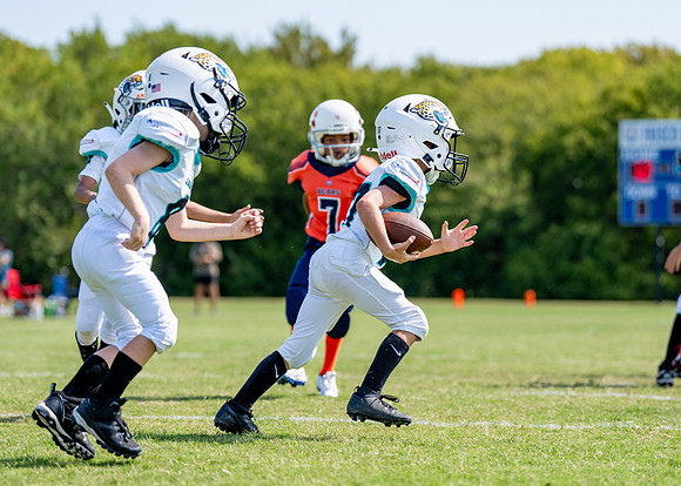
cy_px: 225
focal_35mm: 140
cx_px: 354
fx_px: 2698
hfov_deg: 14.4
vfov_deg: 10.3
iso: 200
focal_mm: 108
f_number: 2.8
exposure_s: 1/4000
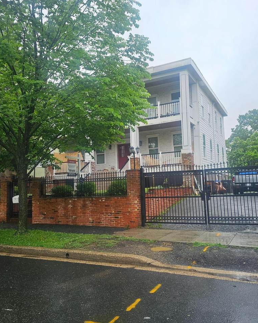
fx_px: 286
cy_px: 162
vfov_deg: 58.8
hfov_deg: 48.4
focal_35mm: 30
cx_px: 143
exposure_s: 1/217
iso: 20
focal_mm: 6.3
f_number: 1.7
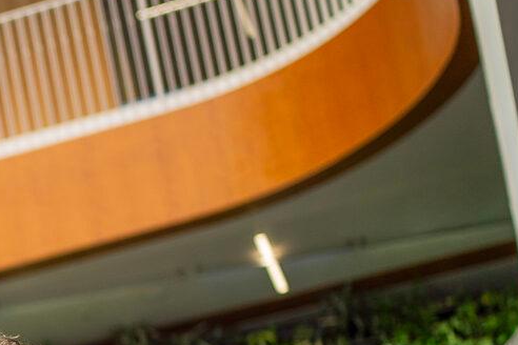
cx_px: -449
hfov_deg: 10.5
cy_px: 530
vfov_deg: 7.4
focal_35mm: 182
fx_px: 2619
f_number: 1.4
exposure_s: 1/320
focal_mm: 35
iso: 100
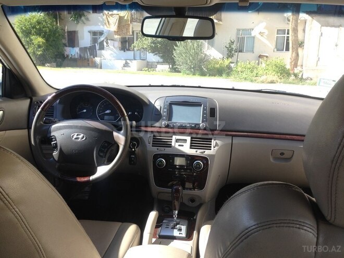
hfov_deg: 55.4
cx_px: 172
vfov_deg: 42.9
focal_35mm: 33
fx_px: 328
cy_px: 129
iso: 50
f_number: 2.4
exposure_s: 1/217
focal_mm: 4.12
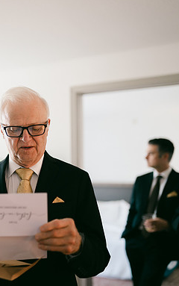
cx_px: -35
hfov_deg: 22.2
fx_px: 421
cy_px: 142
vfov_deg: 37.5
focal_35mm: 54
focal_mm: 35
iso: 400
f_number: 1.2
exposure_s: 1/125
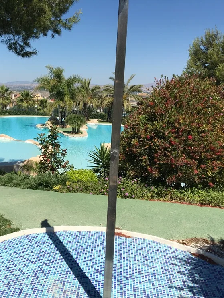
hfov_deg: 35.6
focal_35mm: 39
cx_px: 43
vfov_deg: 47.9
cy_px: 150
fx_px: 336
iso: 25
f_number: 2.2
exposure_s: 1/2404
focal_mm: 4.15
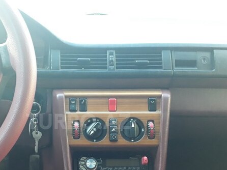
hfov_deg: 46.2
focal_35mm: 40
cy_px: 121
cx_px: 78
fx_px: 262
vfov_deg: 35.3
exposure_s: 1/33
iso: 200
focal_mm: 3.6
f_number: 1.9
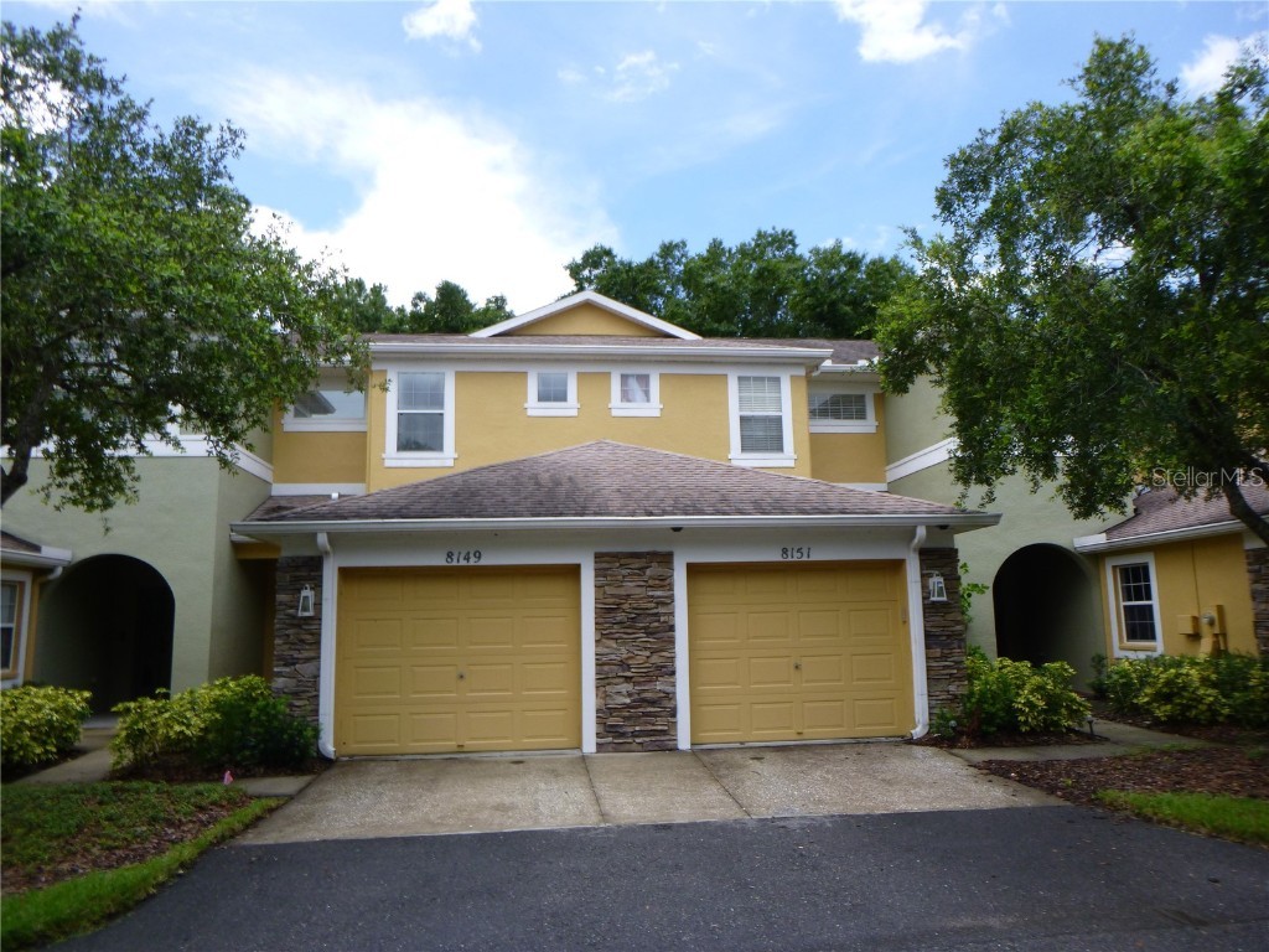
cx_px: 634
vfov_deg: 54.9
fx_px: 916
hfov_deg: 69.4
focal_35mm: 25
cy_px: 476
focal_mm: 4.5
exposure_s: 1/400
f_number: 3.9
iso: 100
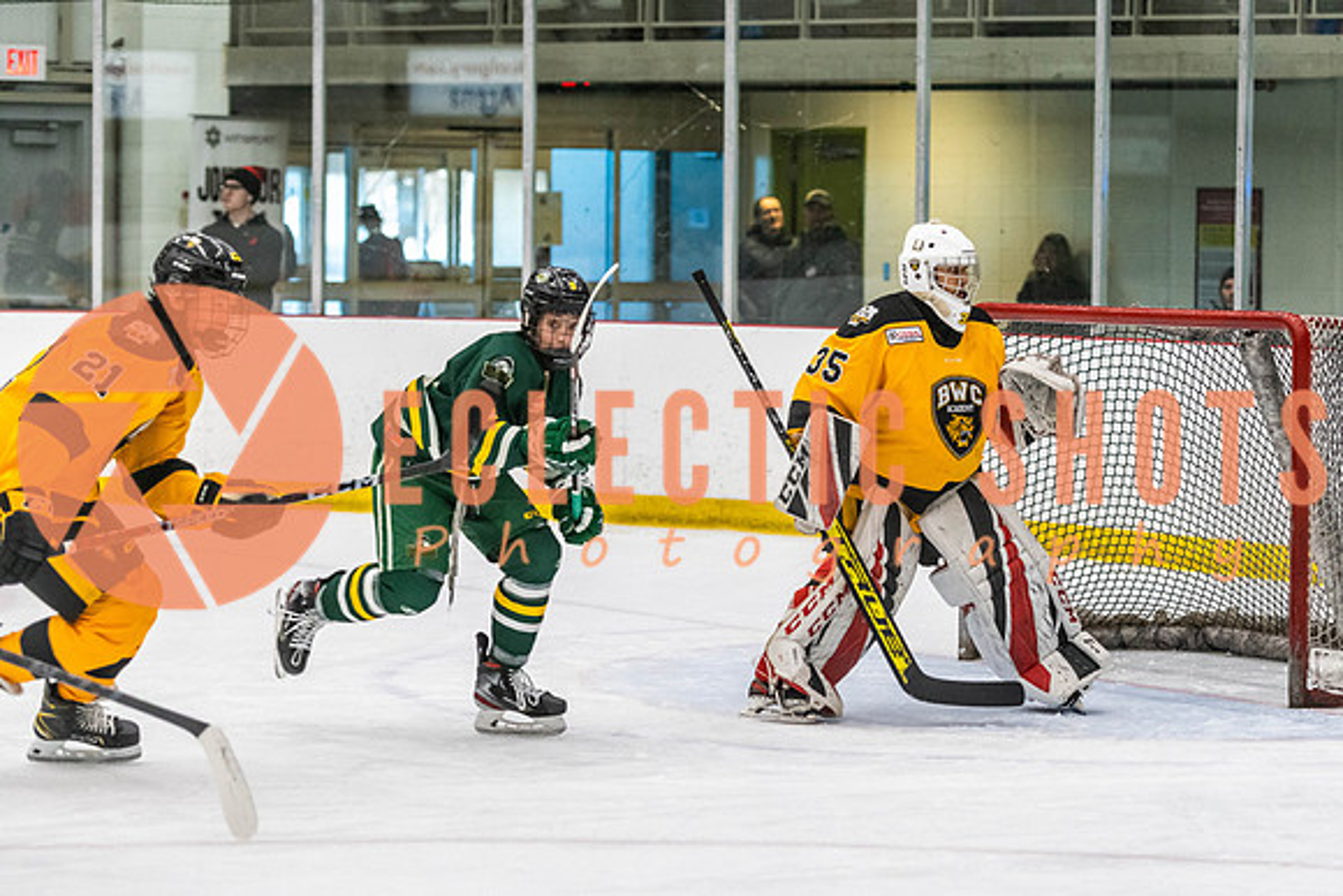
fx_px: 4853
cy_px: 448
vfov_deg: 10.5
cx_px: 873
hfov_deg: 15.7
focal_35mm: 130
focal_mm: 100
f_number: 2.8
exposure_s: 1/640
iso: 2000
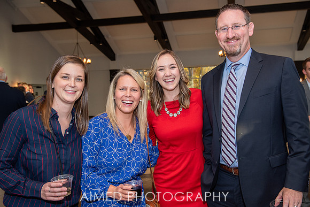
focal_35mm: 37
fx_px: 320
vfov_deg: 35.9
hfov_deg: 51.7
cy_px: 111
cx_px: 165
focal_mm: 34
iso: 640
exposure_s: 1/250
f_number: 4
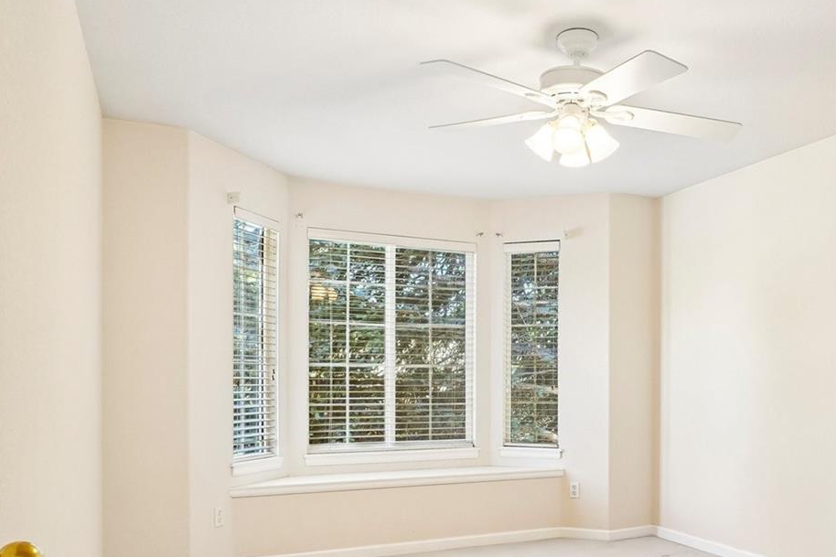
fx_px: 670
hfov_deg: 62.5
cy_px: 388
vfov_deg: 44.2
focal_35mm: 29
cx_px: 547
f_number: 8
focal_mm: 11
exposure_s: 1/30
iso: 400
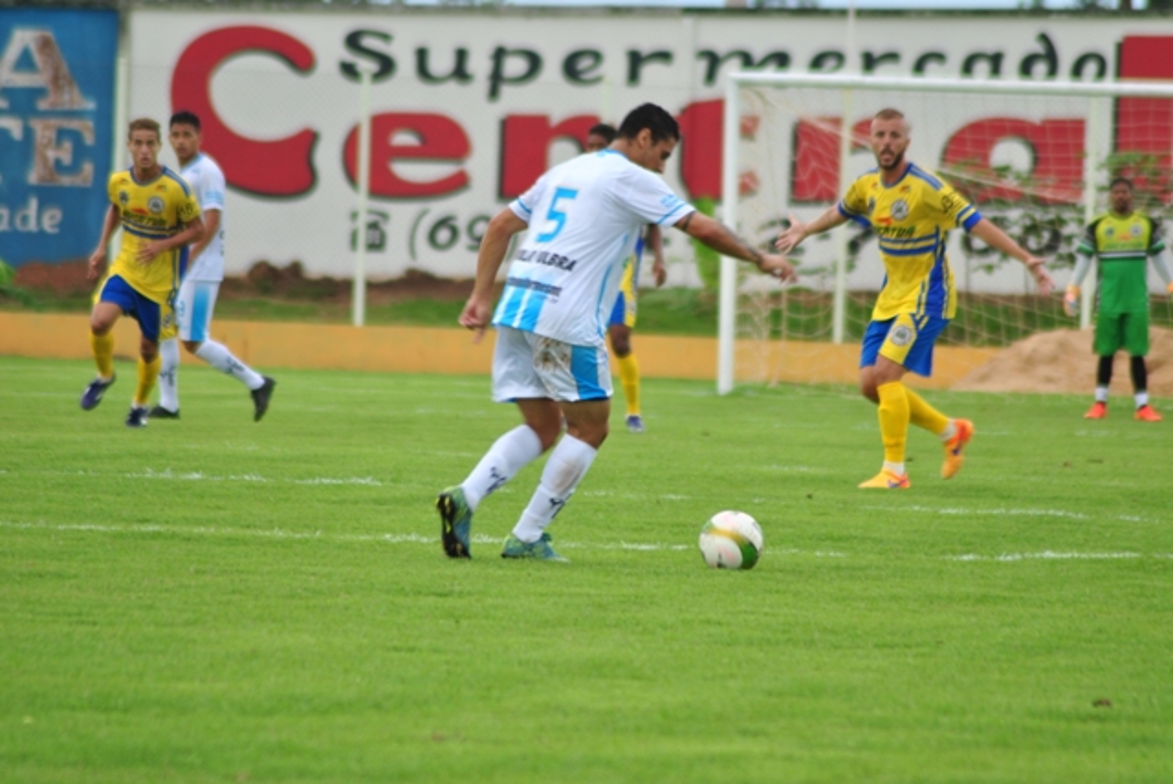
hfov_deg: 4.6
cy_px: 392
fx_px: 14675
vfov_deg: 3.1
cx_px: 586
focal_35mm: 450
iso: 100
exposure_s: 1/125
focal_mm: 300
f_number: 5.6
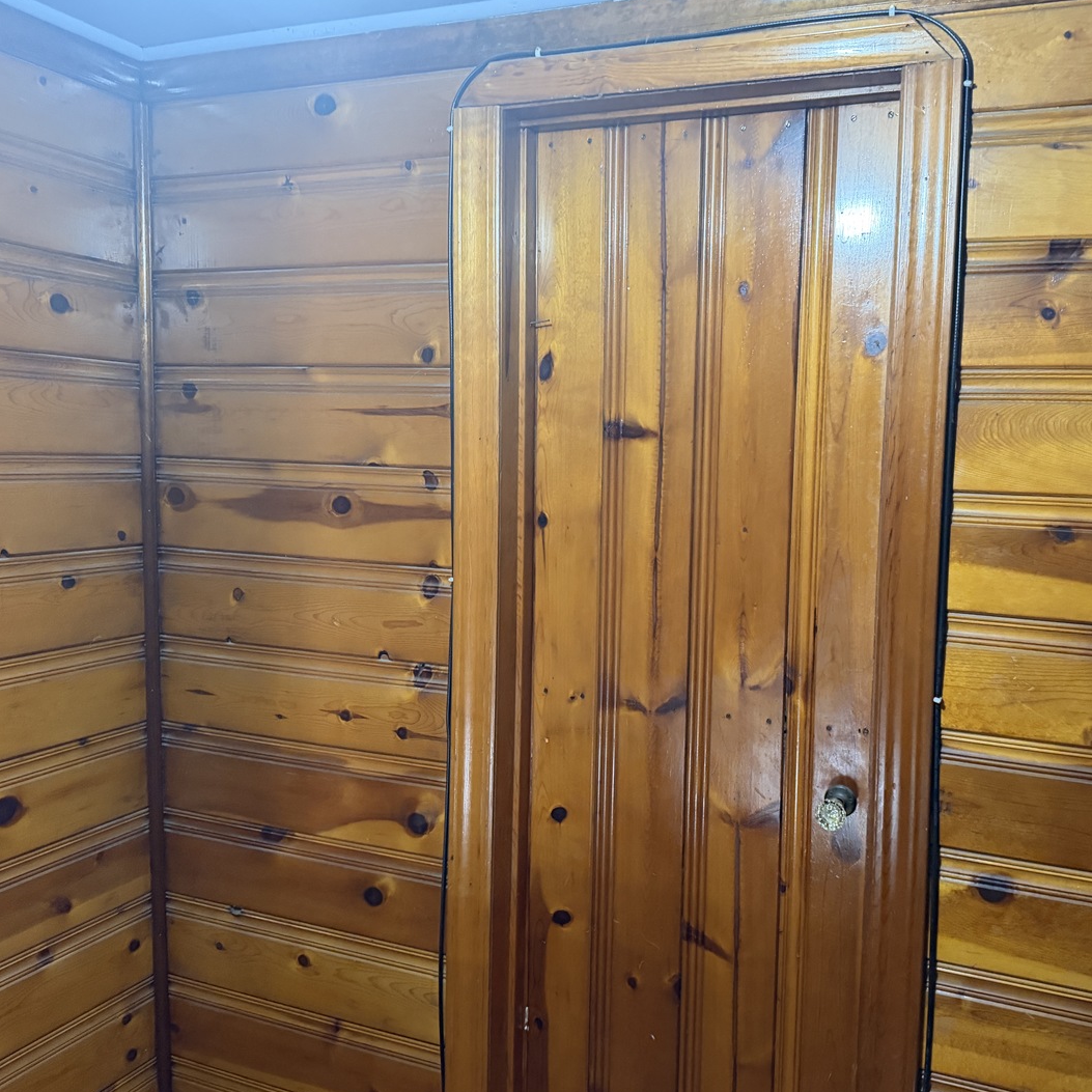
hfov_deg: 55.2
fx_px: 1035
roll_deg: -0.5
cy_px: 554
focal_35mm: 29
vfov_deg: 55.6
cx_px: 663
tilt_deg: -2.8
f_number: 1.78
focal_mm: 6.76
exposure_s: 1/40
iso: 800
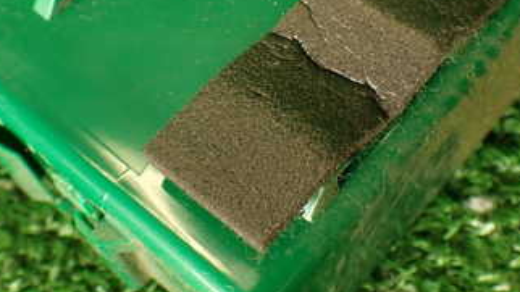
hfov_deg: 32.3
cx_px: 228
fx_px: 896
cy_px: 55
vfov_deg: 18.3
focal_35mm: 65
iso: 125
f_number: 2.4
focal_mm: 5.79
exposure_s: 1/60
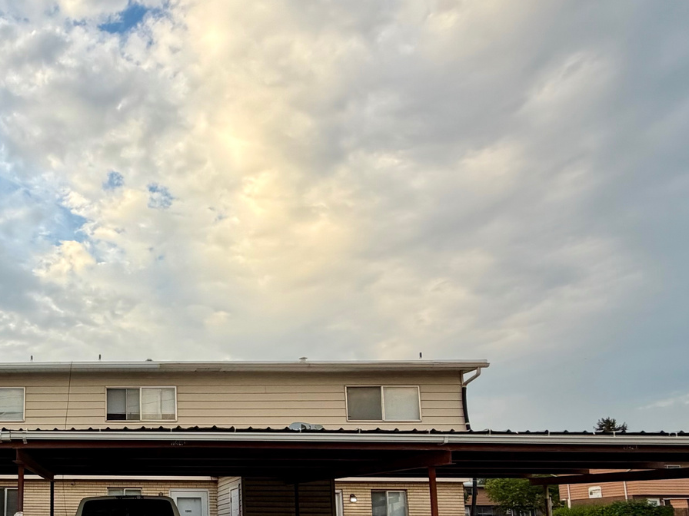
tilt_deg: +7.6
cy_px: 444
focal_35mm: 32
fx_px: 637
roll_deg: -0.7
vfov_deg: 41.4
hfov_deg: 50.1
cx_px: 62
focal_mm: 2.22
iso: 50
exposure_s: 1/344
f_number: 2.2
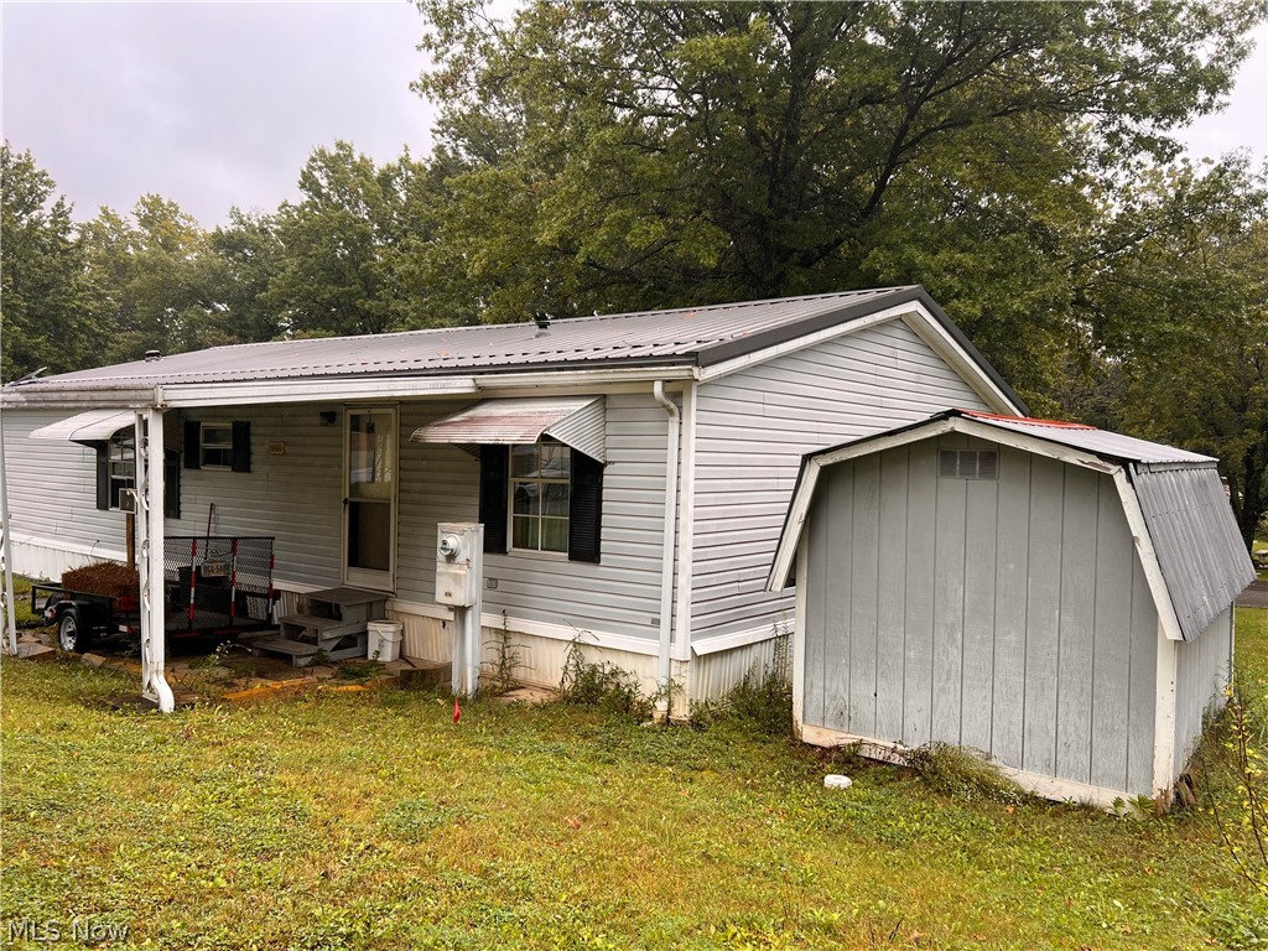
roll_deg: -1.6
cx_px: 634
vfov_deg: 53.1
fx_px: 952
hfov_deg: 67.3
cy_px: 476
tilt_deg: -1.6
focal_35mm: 26
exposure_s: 1/558
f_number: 1.5
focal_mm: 5.7
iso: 50
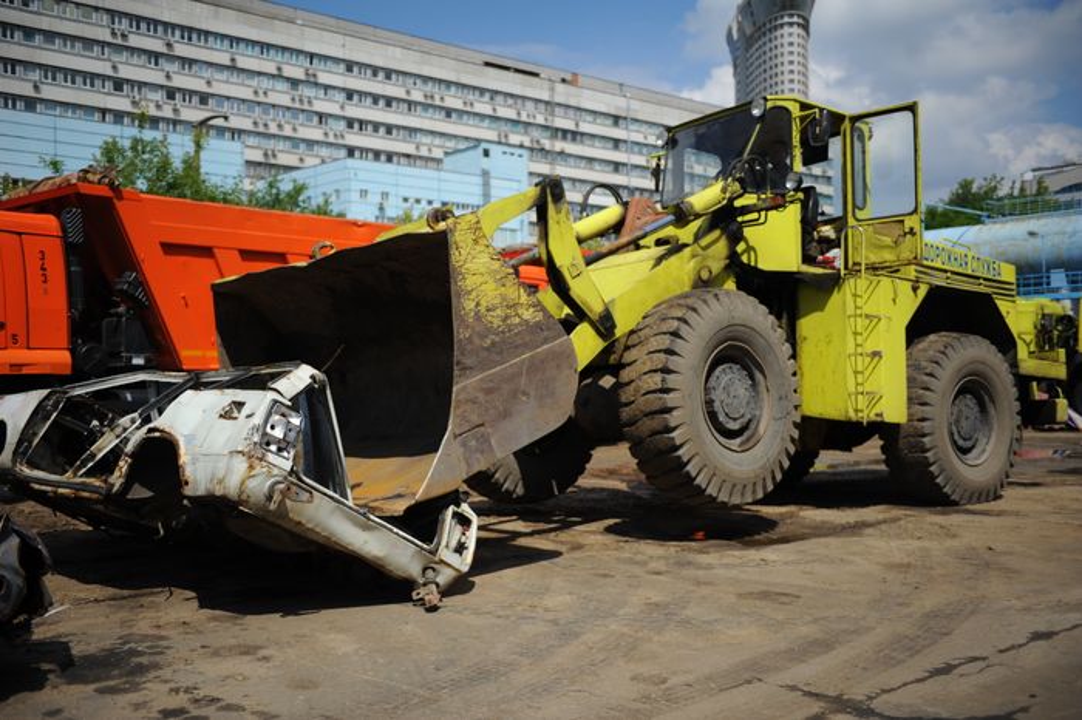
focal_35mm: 38
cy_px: 360
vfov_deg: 35.0
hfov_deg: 50.7
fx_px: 1142
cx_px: 541
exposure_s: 1/6400
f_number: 2.8
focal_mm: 38
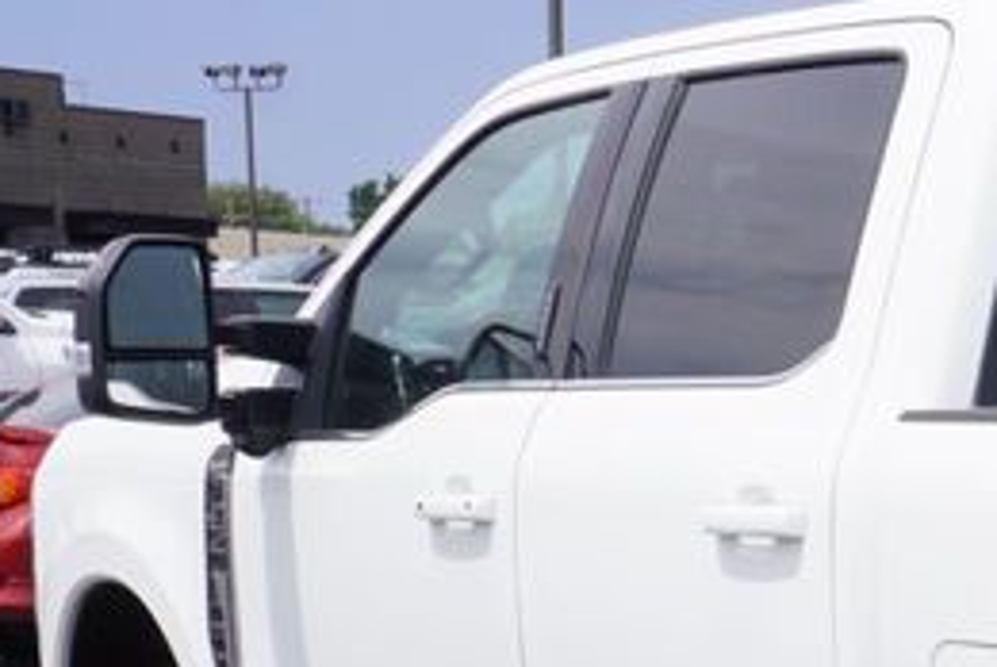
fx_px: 3437
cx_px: 1672
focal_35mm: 124
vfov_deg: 10.8
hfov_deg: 14.8
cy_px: 943
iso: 100
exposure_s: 1/160
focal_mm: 21
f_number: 10
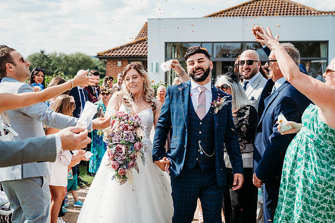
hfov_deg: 34.0
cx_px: 168
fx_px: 549
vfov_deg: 23.0
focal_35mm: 59
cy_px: 112
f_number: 5
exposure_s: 1/800
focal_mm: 59
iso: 200
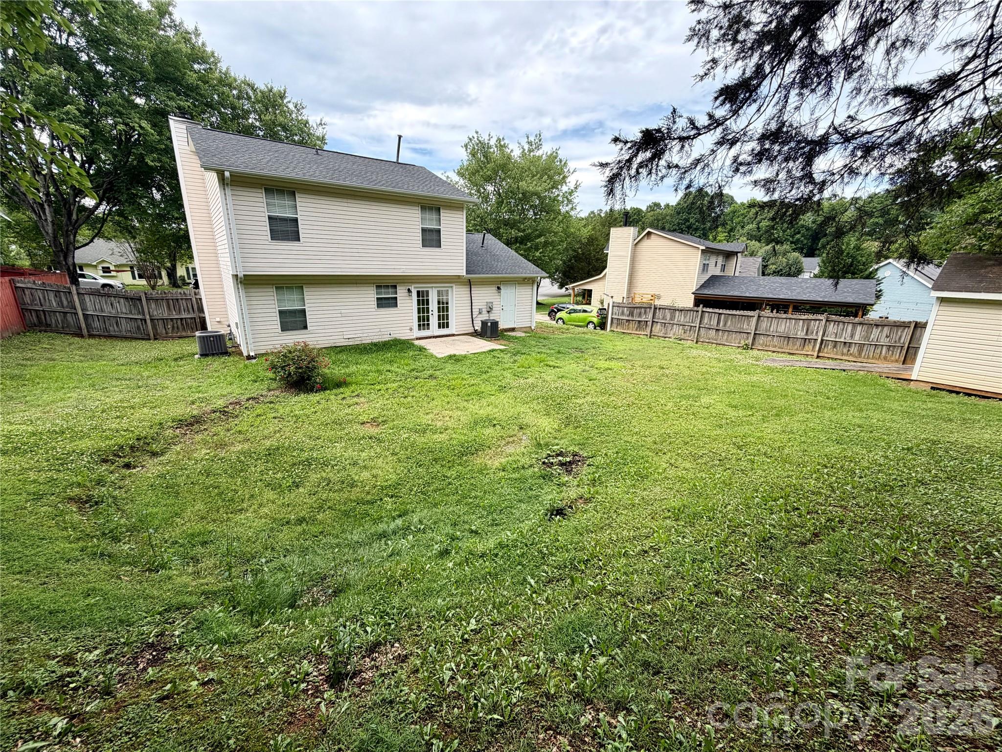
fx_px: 405
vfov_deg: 85.7
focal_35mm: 14
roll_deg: -0.9
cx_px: 501
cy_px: 376
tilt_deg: -15.2
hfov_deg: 102.1
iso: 50
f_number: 2.2
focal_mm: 2.22
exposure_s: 1/502
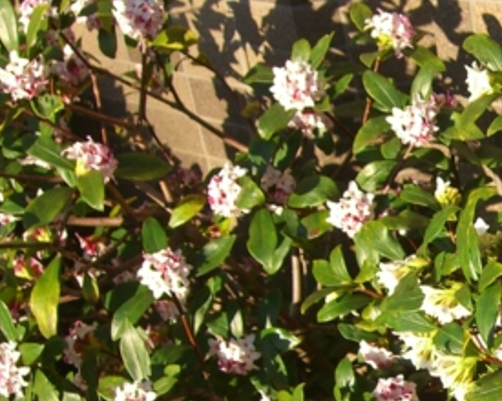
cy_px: 375
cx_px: 626
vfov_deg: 14.1
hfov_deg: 16.9
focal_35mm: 108
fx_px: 1605
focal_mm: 7.9
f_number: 4
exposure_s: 1/250
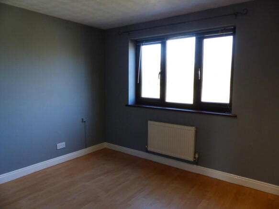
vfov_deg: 54.9
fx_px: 201
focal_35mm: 25
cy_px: 104
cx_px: 140
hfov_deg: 69.4
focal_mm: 4.5
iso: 320
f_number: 2.8
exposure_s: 1/125
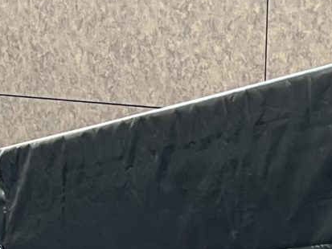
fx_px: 1238
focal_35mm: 129
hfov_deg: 14.9
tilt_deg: -14.8
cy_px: 439
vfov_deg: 10.8
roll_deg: -4.1
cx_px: 375
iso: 125
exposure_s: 1/75
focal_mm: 5.7
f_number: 1.5
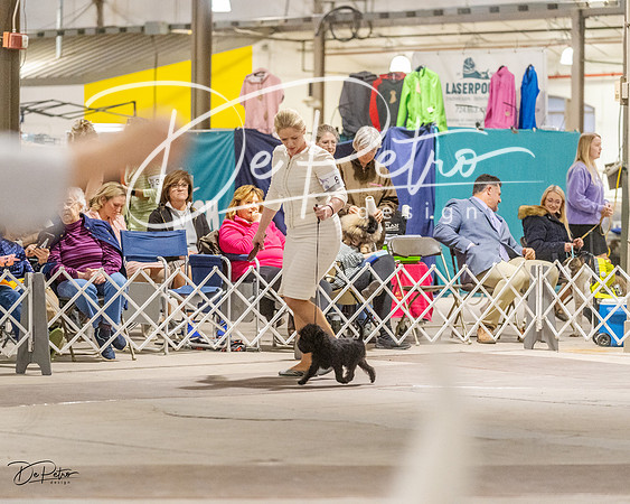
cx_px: 315
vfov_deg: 11.2
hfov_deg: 14.0
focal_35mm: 137
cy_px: 252
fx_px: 2561
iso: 6400
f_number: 3.2
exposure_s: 1/400
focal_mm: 122
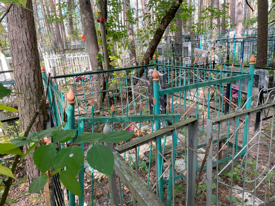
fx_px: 207
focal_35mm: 26
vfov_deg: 53.1
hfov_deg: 67.3
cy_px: 103
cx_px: 138
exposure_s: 1/121
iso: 64
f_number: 1.6
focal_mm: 4.2
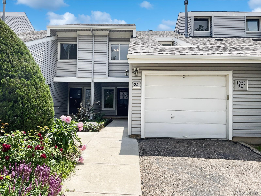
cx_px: 130
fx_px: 219
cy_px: 98
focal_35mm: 29
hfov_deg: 61.7
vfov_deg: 48.2
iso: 16
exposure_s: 1/1626
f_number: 1.8
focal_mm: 3
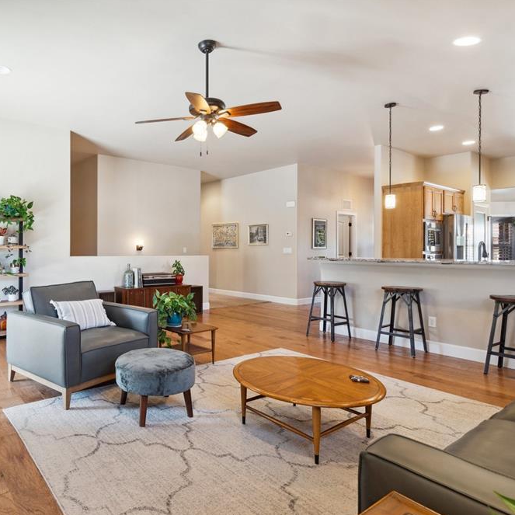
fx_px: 353
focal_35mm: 21
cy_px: 262
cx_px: 157
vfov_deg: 72.1
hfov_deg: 69.3
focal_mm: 16
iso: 100
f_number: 6.3
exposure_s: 1/2.5
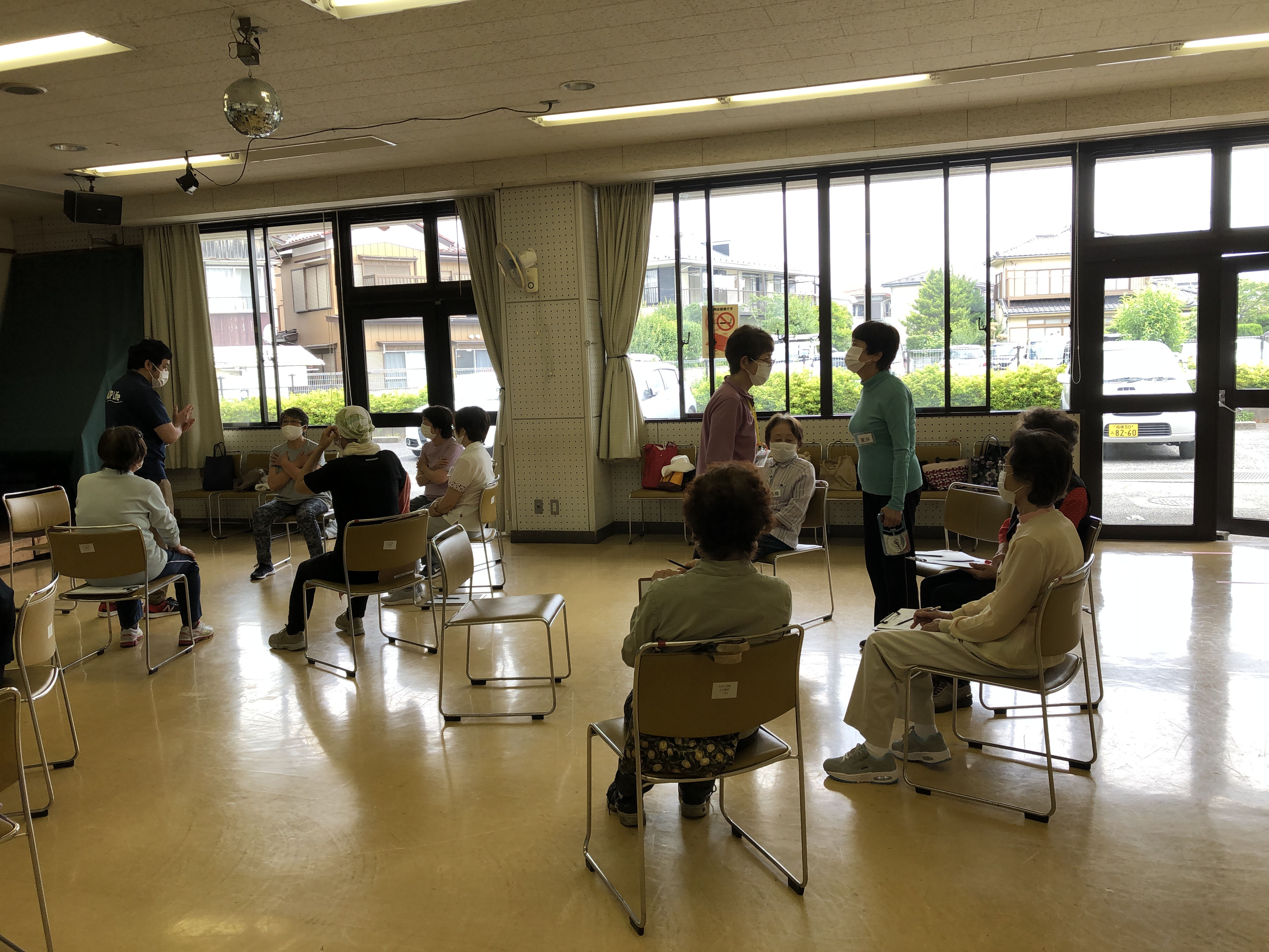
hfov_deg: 63.4
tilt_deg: -7.1
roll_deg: +1.7
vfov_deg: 49.7
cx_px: 634
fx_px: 1026
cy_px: 476
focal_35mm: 28
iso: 20
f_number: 1.8
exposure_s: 1/140
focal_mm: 3.99
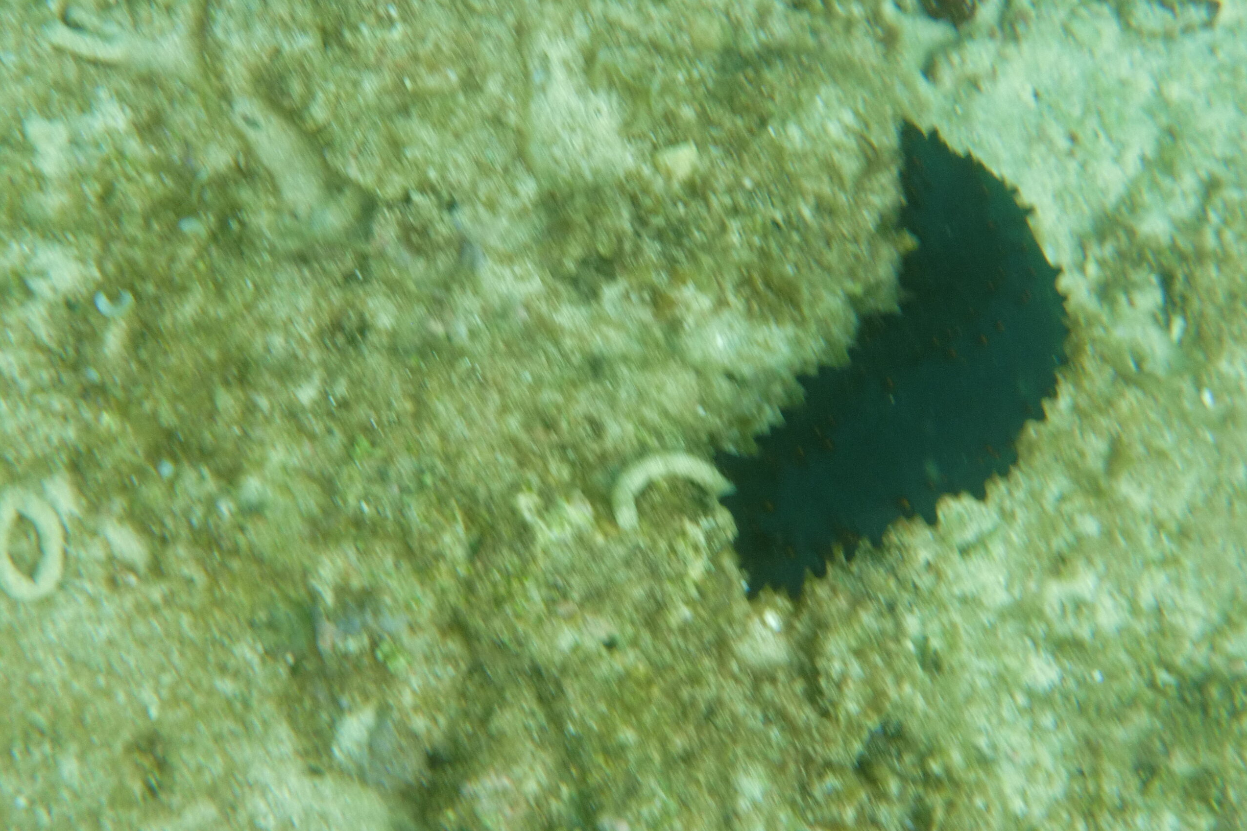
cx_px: 626
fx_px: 3152
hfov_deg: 22.4
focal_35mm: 91
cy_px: 362
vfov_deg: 15.0
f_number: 4.9
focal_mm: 15.28
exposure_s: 1/80
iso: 80
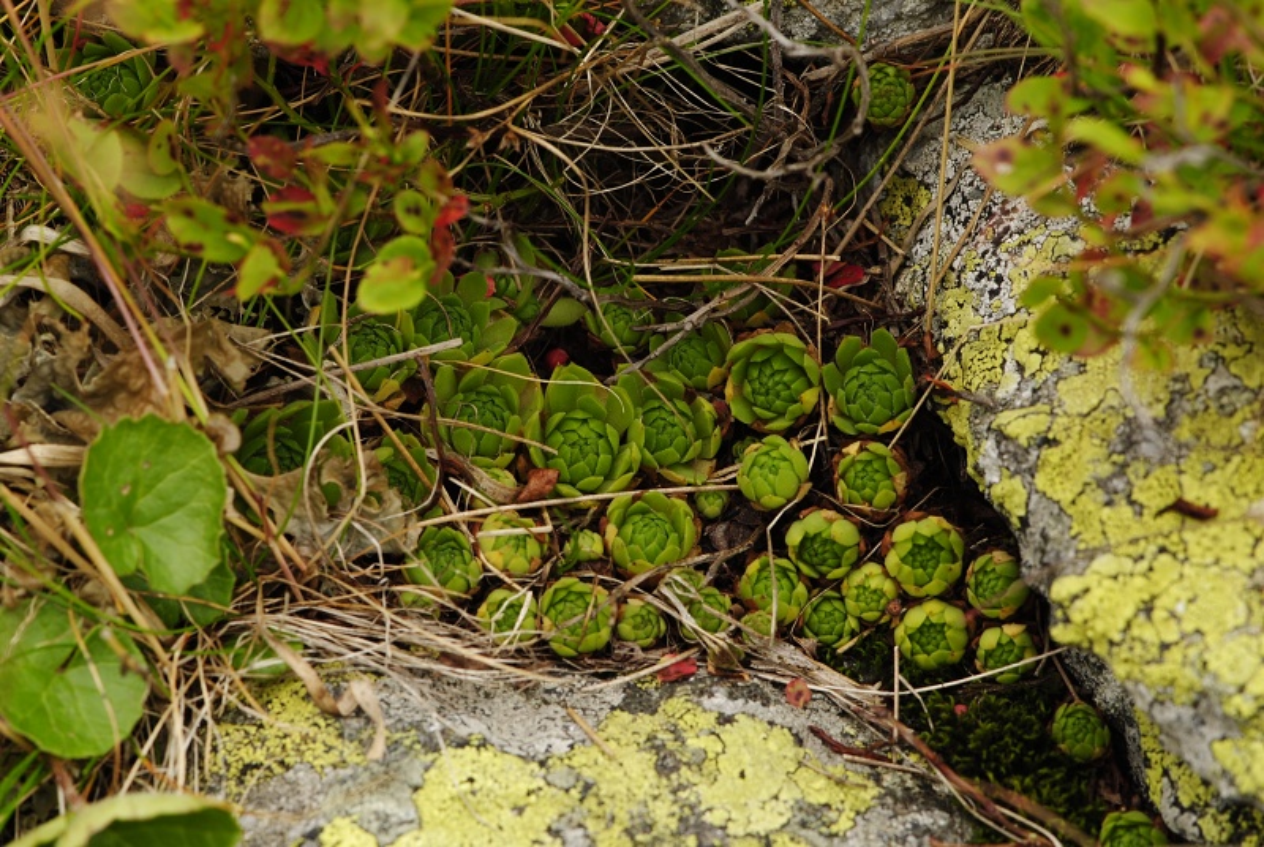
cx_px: 632
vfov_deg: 10.8
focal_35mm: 128
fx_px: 4483
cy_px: 424
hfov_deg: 16.0
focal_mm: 85
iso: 100
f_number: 8
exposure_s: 1/60
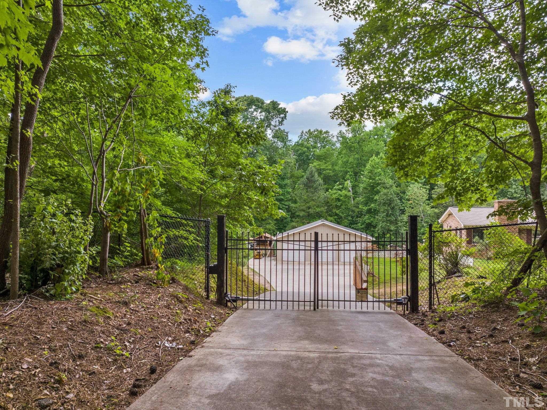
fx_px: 379
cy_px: 205
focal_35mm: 24
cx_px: 274
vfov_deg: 56.8
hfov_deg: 71.6
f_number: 2.8
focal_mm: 12.29
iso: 160
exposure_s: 1/40
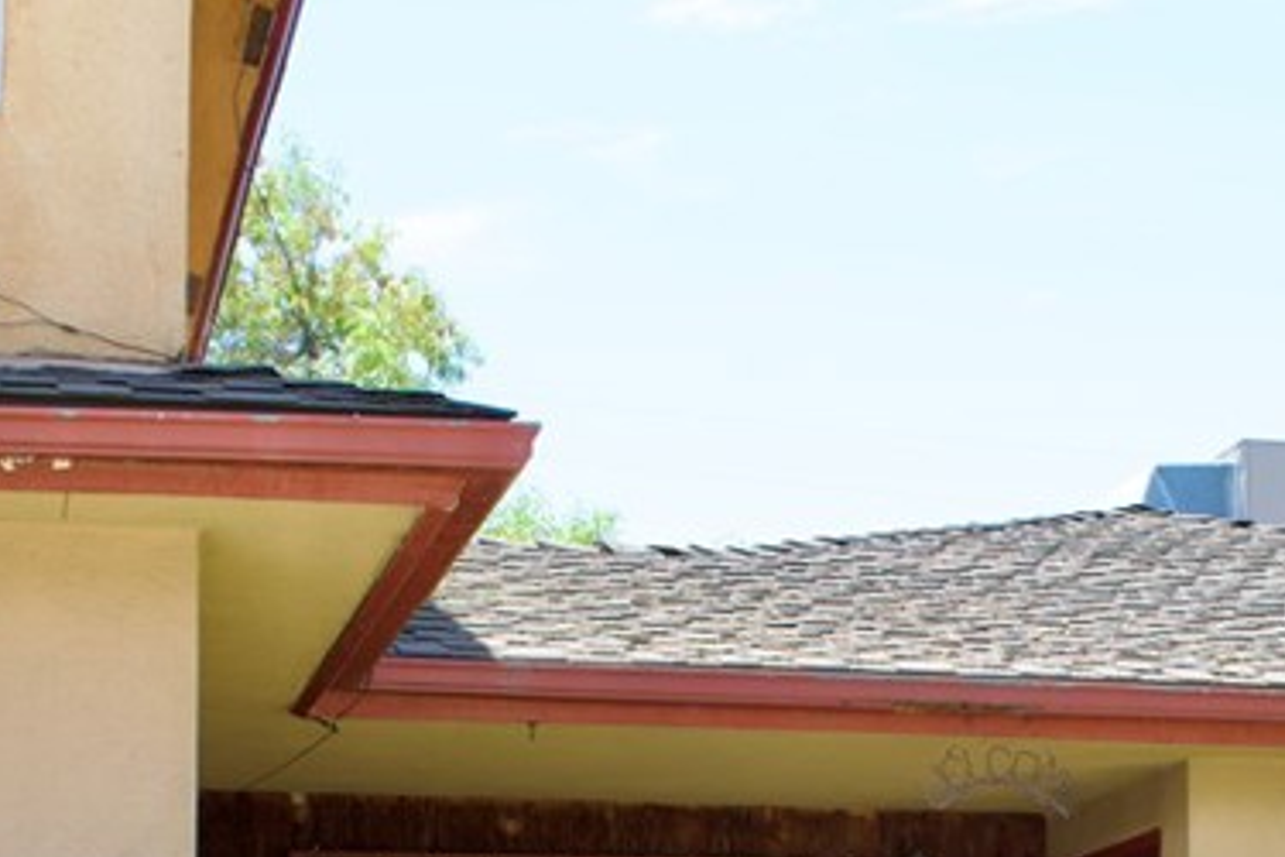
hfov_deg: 22.6
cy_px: 1112
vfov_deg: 14.5
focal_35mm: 90
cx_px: 781
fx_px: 3212
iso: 100
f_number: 8
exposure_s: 1/100
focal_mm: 22
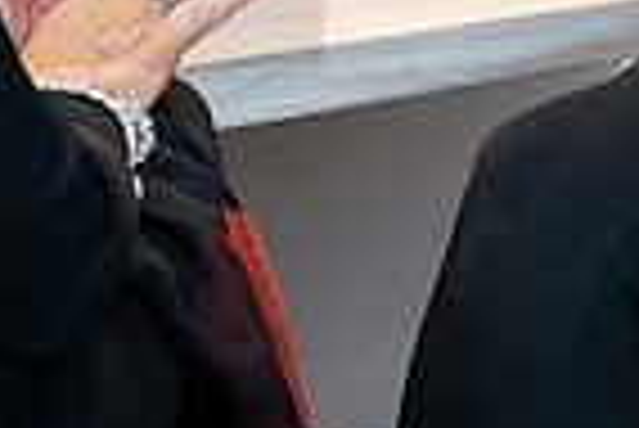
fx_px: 2683
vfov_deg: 8.5
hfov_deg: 13.5
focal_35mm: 151
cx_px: 474
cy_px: -515
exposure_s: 1/60
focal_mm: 28
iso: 1600
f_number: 4
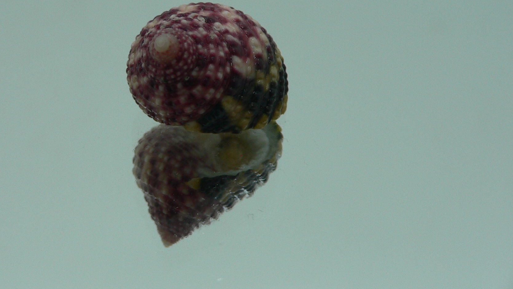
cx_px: 207
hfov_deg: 44.4
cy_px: 110
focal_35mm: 46
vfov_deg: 25.9
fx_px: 626
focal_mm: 4.6
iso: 80
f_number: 2.8
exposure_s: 1/60
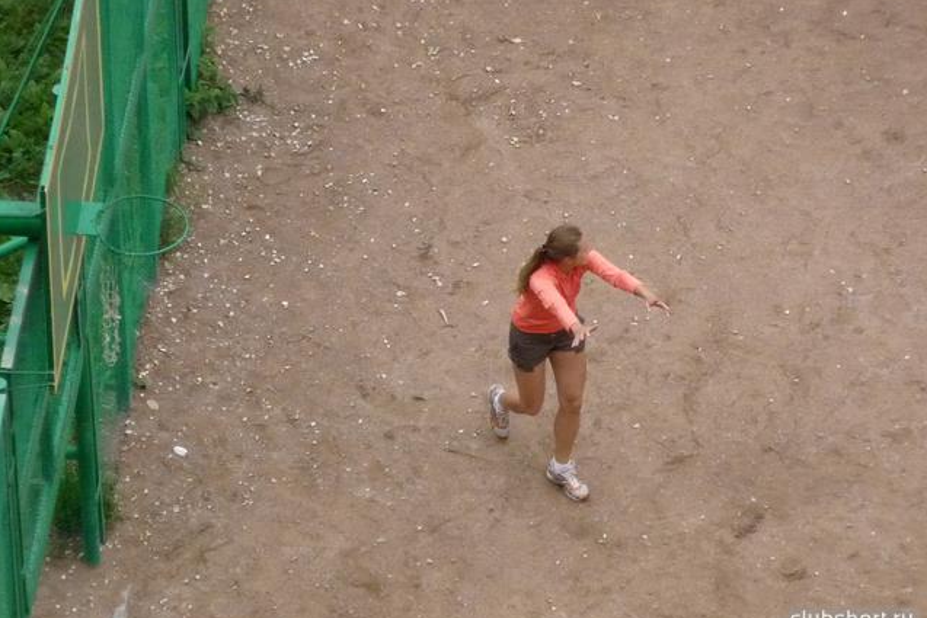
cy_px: 289
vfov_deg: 2.8
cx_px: 463
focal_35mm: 493
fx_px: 12697
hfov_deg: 4.2
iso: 400
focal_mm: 47
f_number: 4.9
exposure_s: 1/200
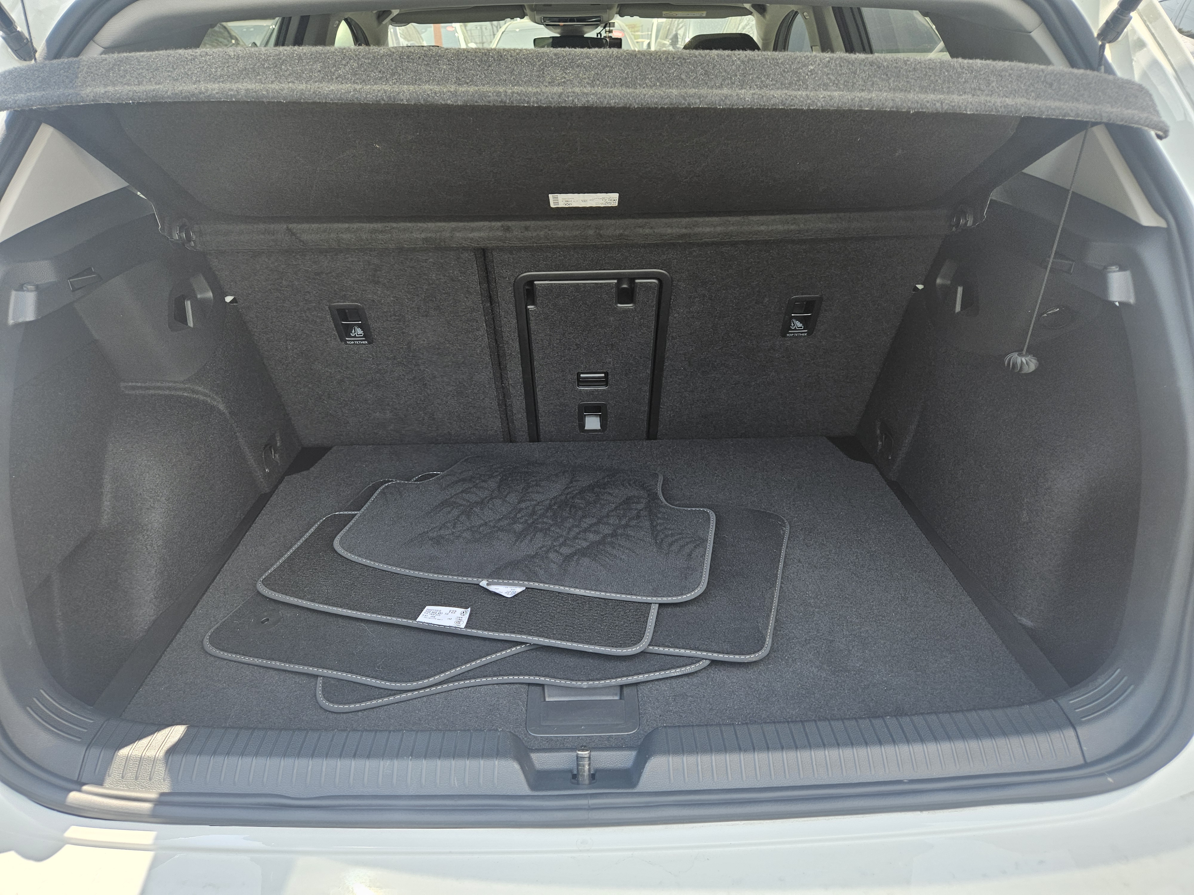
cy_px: 448
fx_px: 793
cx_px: 597
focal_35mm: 23
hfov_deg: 73.9
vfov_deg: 58.9
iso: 40
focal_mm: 5.4
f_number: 1.8
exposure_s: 1/229
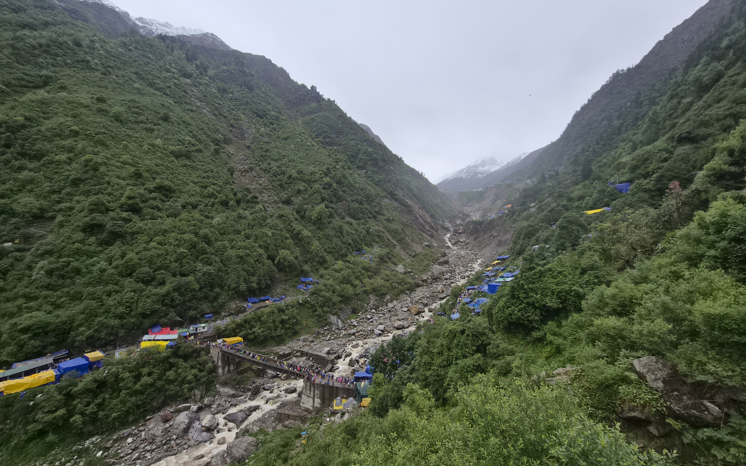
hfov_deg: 105.3
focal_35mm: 14
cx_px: 377
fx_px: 285
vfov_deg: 78.6
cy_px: 227
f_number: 2.2
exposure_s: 1/1052
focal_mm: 1.7
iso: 25
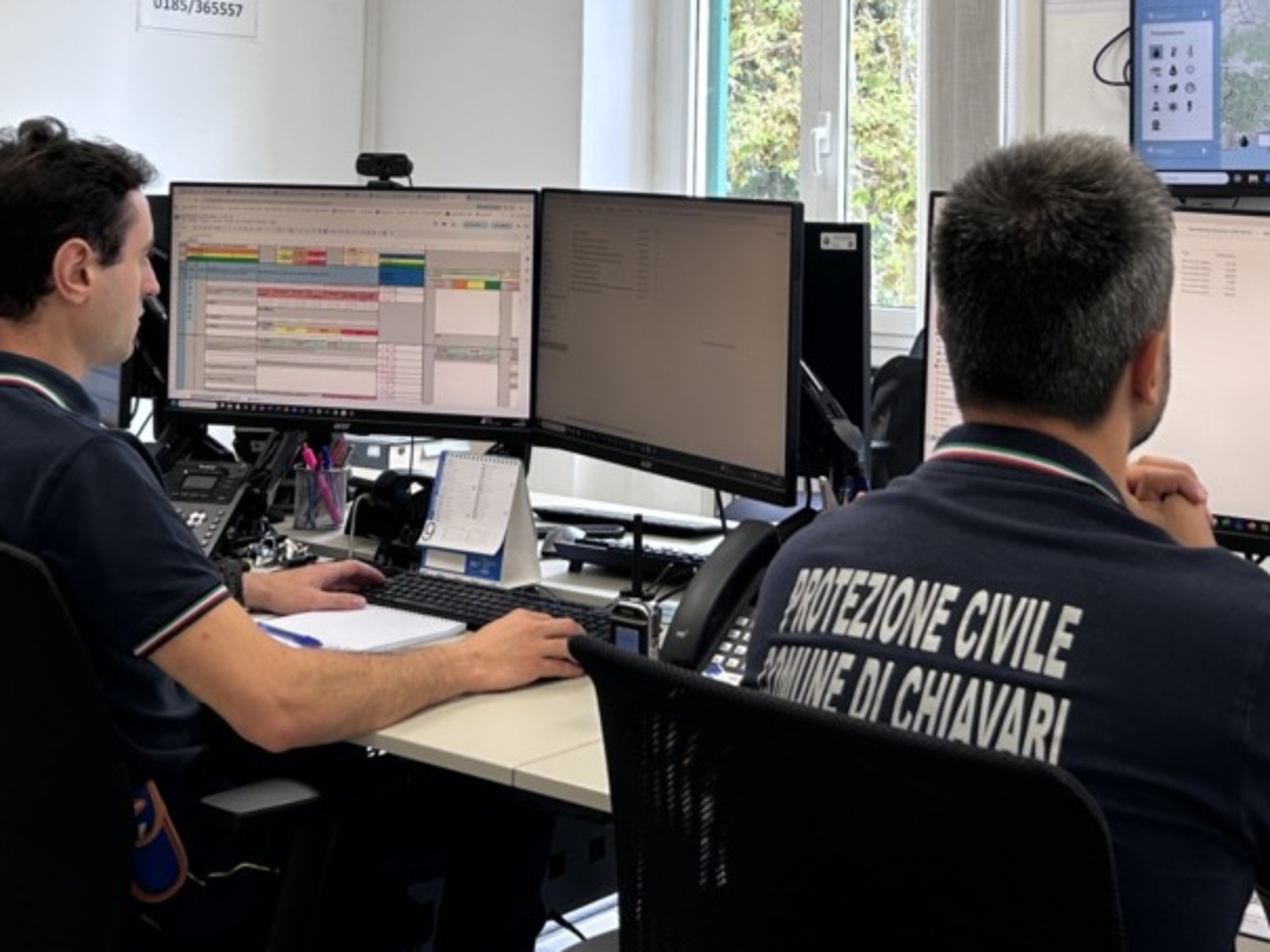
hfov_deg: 34.8
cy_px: 109
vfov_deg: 25.8
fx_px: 2018
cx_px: 749
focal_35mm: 55
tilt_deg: +2.6
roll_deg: -0.9
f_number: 1.5
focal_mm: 5.7
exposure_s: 1/120
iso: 40
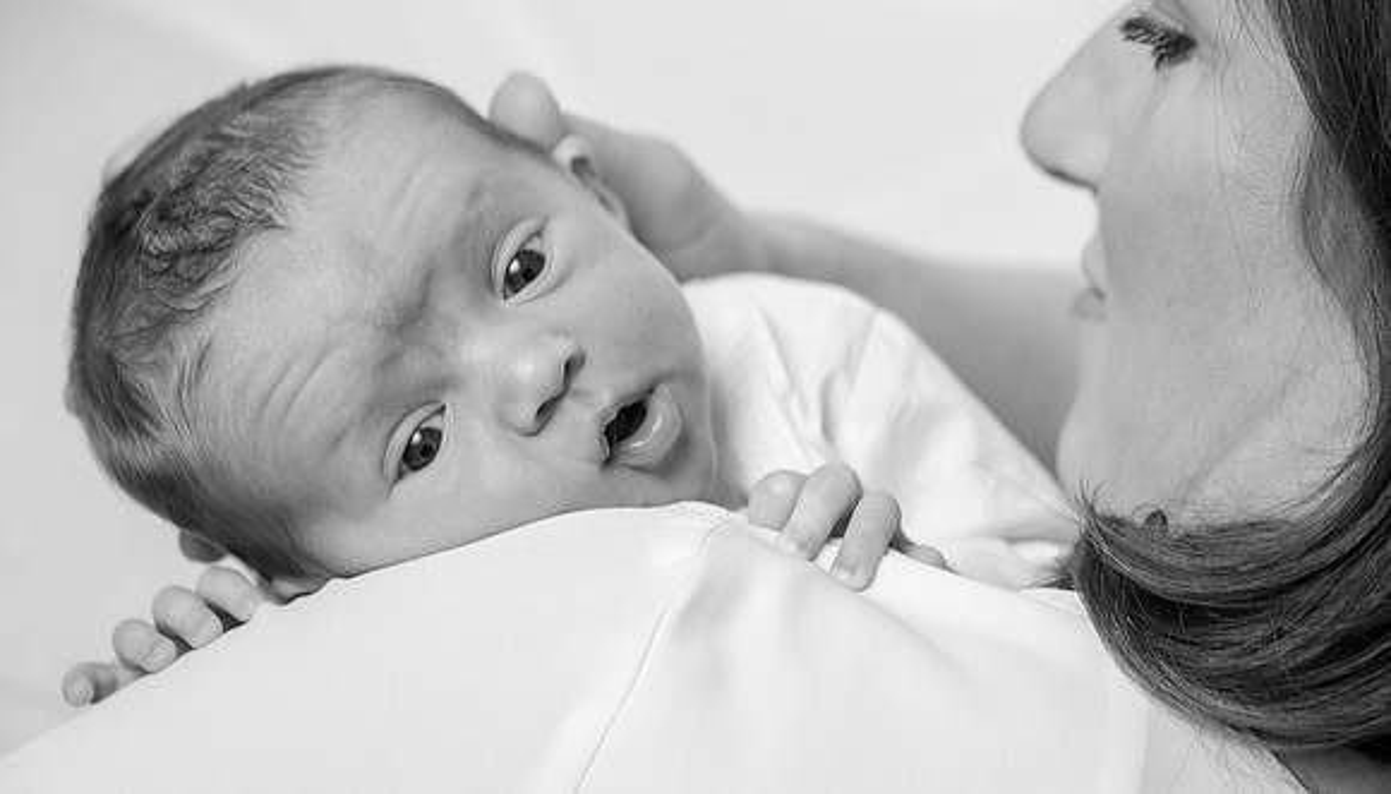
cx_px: 622
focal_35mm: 231
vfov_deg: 5.3
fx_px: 8538
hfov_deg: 9.3
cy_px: 512
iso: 125
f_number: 6.3
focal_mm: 200
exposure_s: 1/160
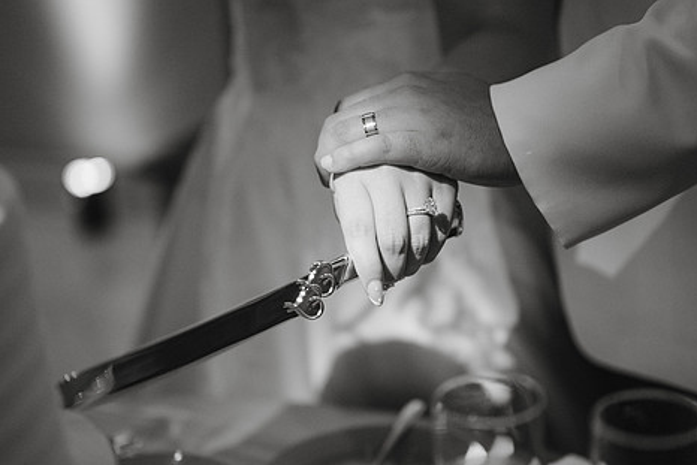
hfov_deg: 29.2
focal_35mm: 69
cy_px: 247
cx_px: 367
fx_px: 1336
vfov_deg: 19.7
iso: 1600
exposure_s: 1/500
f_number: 1.8
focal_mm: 50
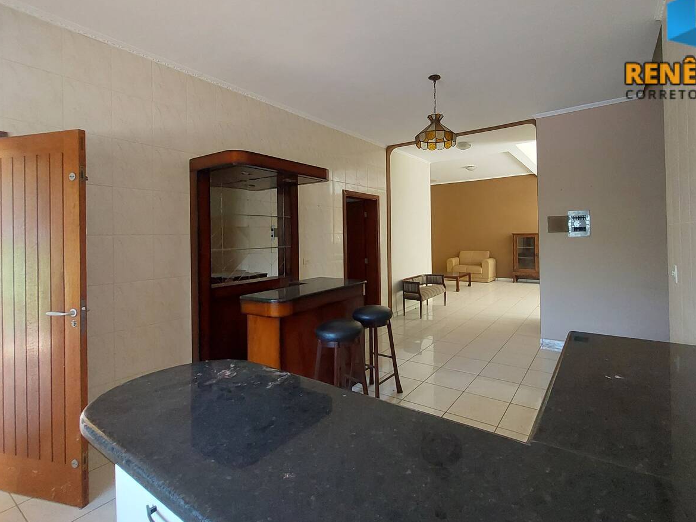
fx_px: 322
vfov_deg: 78.0
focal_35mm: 16
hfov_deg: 93.7
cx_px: 403
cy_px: 241
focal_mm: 1.74
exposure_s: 1/33
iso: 320
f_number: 2.2
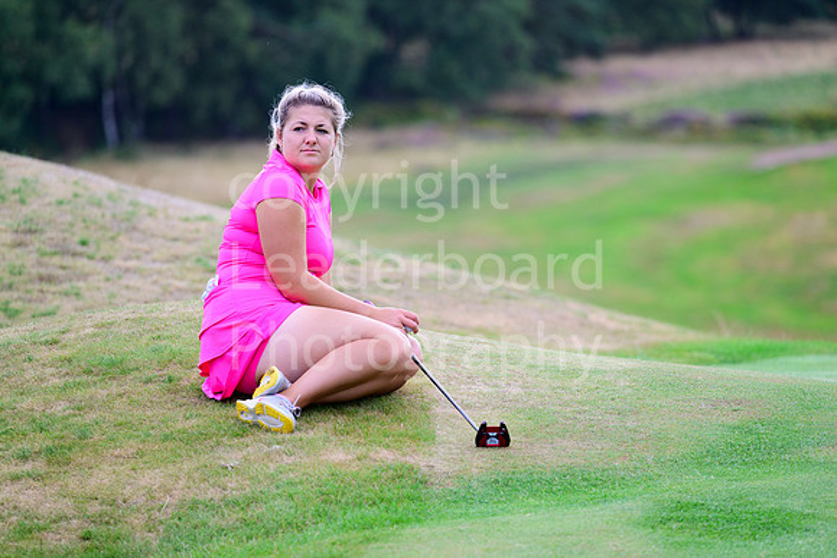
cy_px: 279
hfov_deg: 7.6
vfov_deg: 5.1
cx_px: 418
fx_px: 6279
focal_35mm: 270
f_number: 5.6
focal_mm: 270
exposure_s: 1/1250
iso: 1000
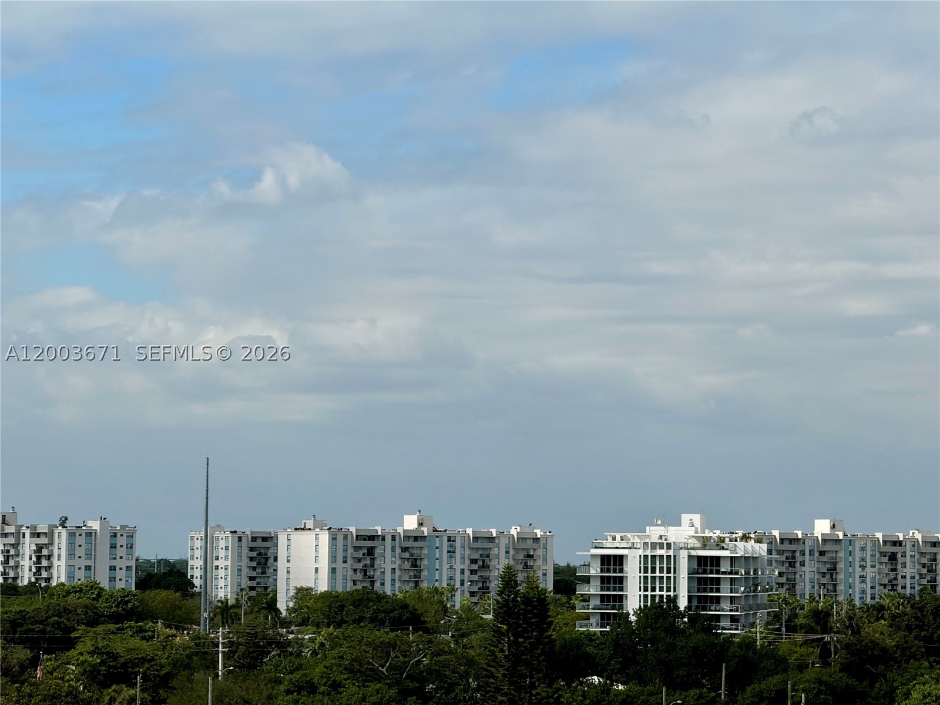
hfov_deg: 16.4
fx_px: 3259
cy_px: 352
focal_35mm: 120
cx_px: 470
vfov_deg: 12.3
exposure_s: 1/2817
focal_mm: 15.66
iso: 50
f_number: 2.8
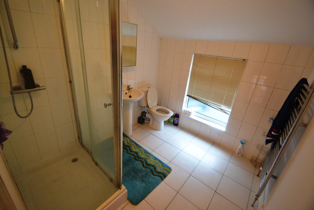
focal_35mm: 15
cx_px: 157
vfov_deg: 77.3
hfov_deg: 100.4
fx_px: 131
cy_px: 105
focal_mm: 10
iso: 900
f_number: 3.5
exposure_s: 1/60
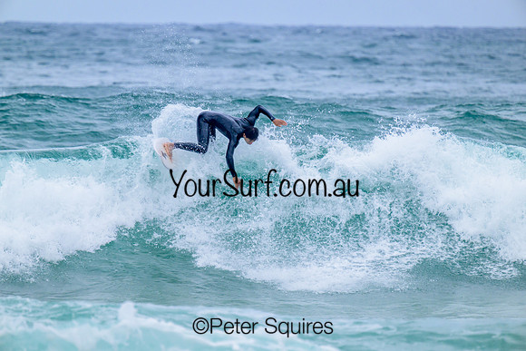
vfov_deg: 2.5
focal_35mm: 560
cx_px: 263
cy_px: 176
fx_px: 8184
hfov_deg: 3.7
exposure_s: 1/2000
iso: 560
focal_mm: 560
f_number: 8
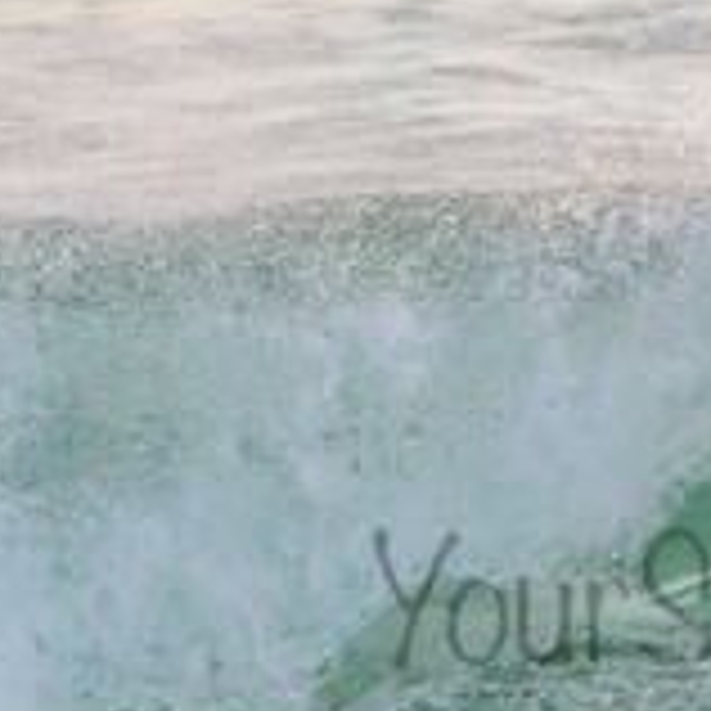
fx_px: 54493
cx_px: 837
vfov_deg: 0.7
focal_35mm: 2345
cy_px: 560
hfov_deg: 0.7
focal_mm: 500
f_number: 5.6
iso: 3600
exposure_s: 1/1000
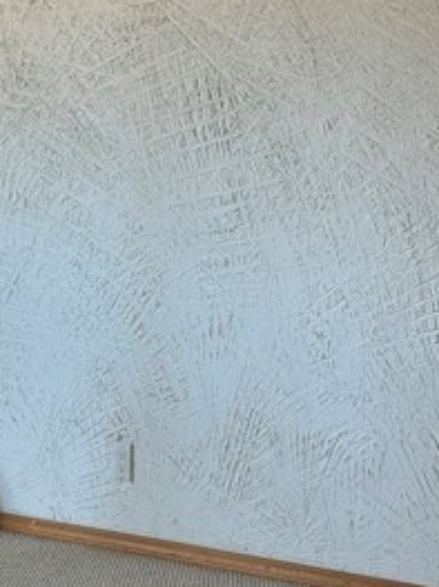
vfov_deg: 16.6
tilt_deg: -12.8
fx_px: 1980
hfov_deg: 12.6
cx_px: 98
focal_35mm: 117
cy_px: 547
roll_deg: -0.1
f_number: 1.78
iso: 125
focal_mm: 6.76
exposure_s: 1/181
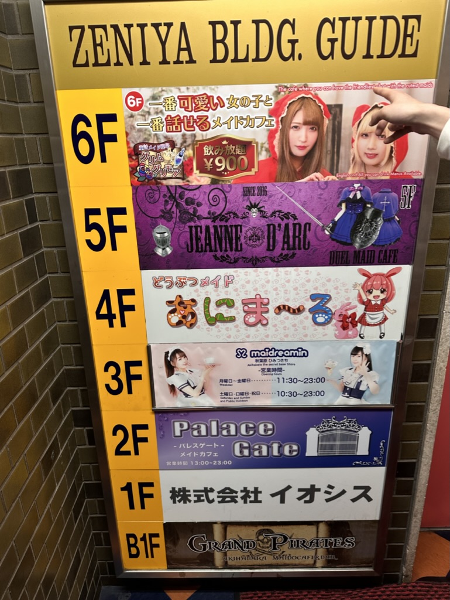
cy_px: 300
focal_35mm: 24
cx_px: 225
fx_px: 416
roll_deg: +1.8
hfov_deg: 56.9
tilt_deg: -19.9
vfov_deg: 71.6
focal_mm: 6.86
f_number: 1.78
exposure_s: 1/100
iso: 125
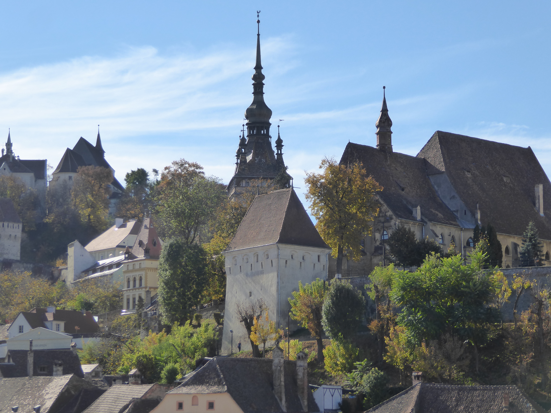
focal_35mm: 98
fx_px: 1560
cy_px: 206
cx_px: 276
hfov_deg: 20.0
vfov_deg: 15.1
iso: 160
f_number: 4.9
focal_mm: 16.1
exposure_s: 1/500
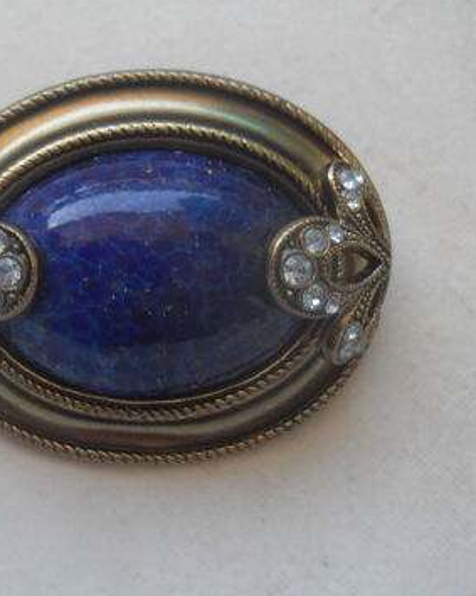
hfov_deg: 30.3
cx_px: 116
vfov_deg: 38.1
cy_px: 296
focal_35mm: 49
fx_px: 863
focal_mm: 6.3
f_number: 2.8
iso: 100
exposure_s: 1/60
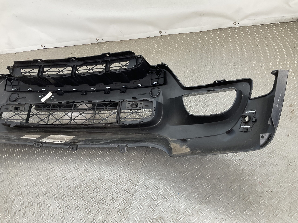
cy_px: 112
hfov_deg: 61.7
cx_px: 149
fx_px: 250
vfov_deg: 48.2
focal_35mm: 29
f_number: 1.8
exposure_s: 1/100
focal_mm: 3
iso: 25
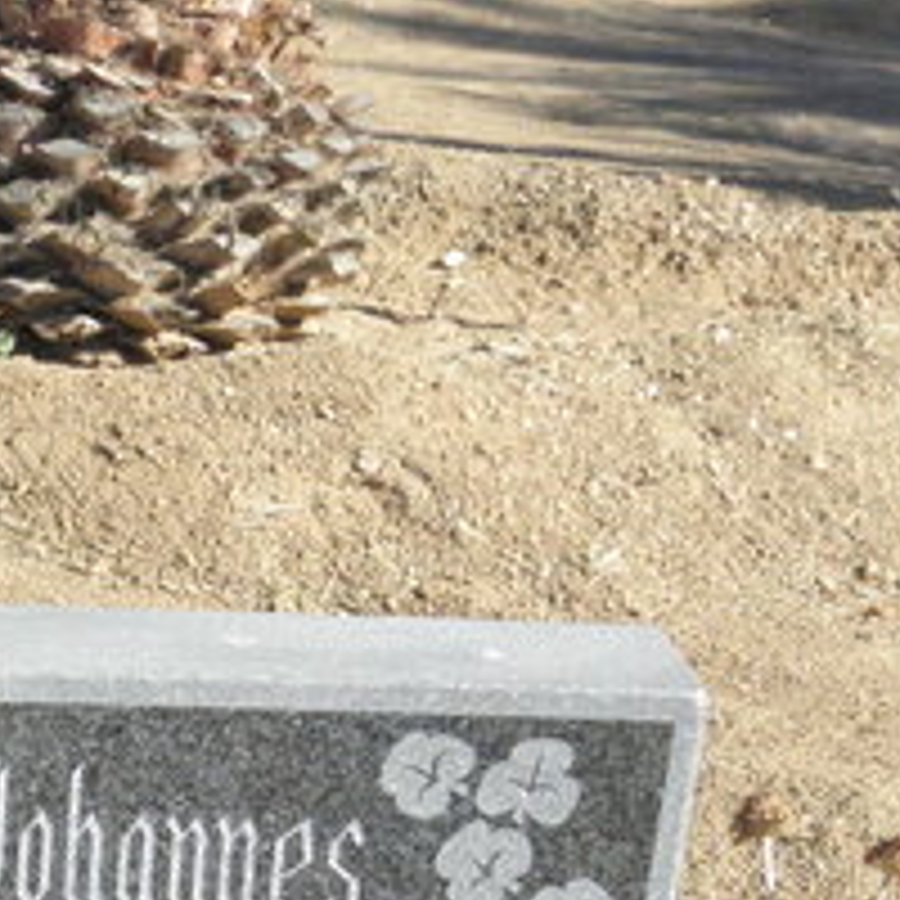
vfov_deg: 18.3
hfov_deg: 17.7
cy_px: 954
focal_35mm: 92
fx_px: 2706
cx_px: -274
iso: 200
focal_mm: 4.6
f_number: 6.3
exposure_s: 1/500
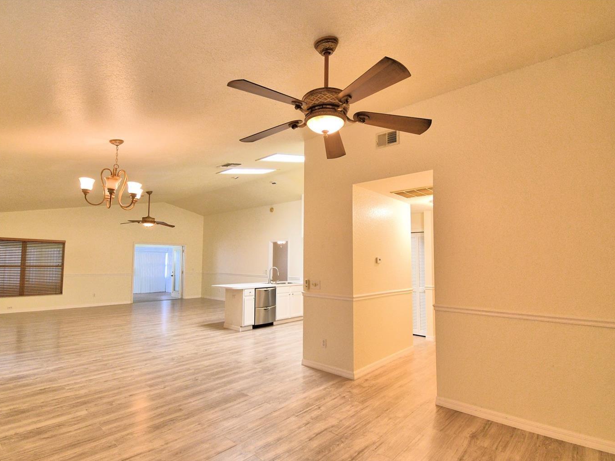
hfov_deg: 91.0
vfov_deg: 74.7
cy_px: 240
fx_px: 302
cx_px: 299
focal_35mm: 17
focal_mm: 10
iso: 560
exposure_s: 1/30
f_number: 4.5
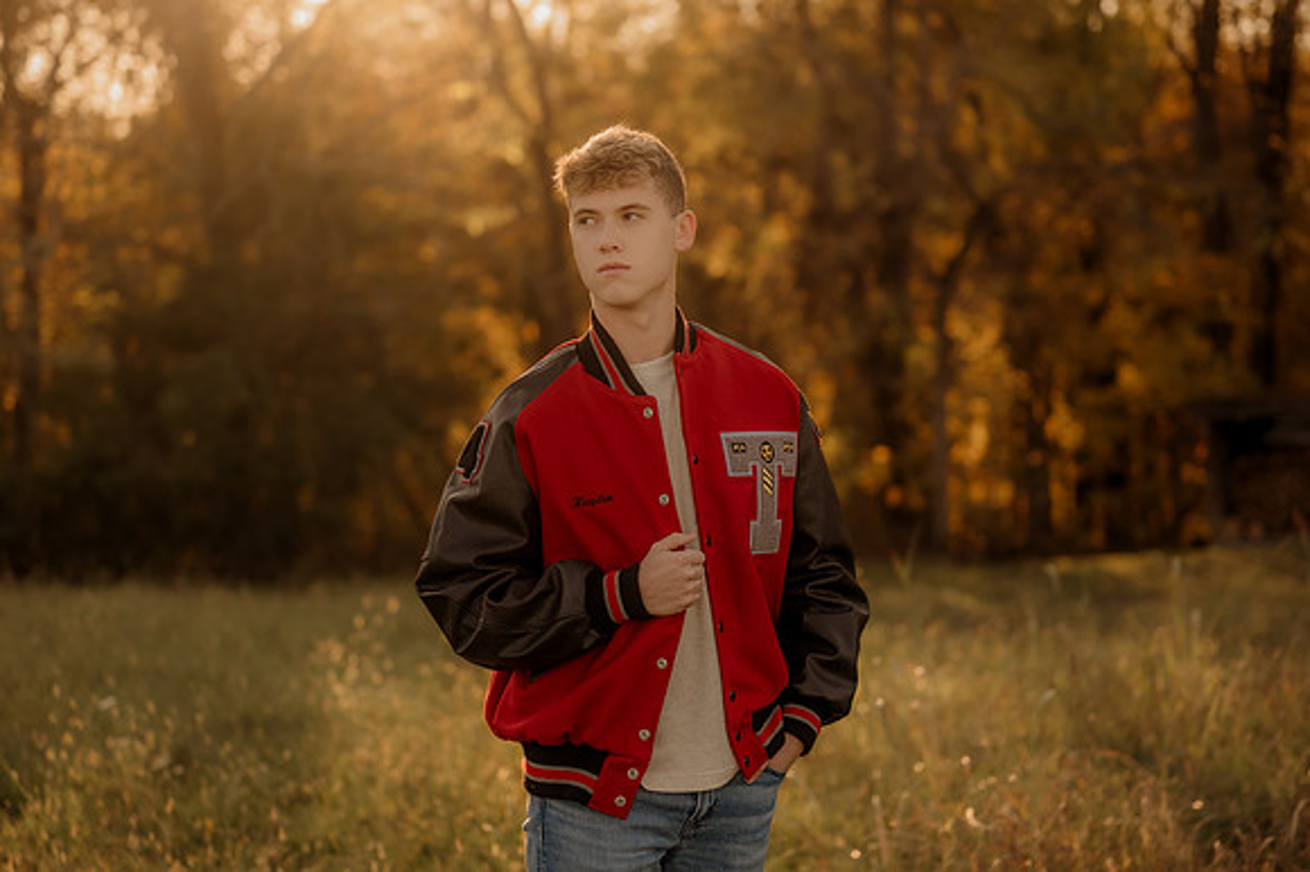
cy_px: 436
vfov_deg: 18.2
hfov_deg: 27.0
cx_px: 655
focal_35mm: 75
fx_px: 2728
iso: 250
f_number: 1.8
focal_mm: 50
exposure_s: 1/1000
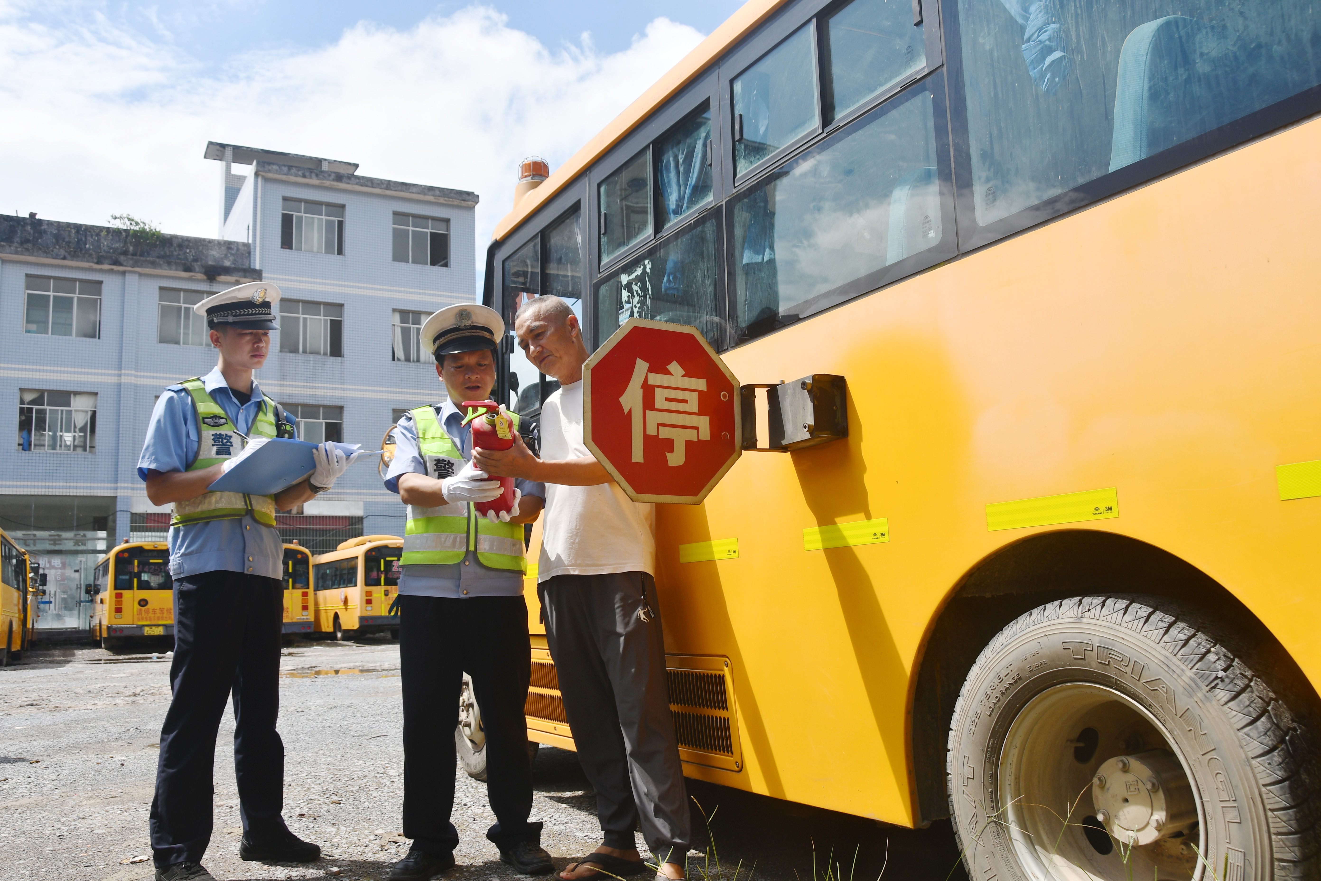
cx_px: 660
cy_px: 440
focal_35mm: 30
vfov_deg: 43.6
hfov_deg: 61.9
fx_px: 1101
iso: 100
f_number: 9
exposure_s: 1/320
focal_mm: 20
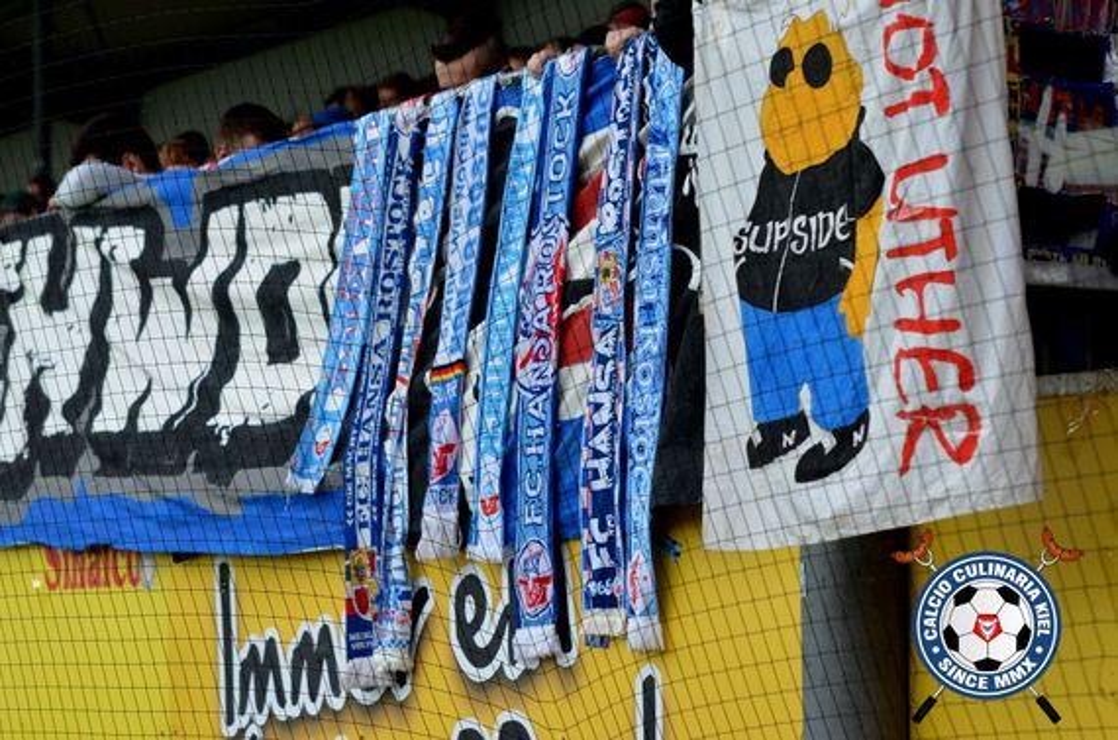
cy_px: 370
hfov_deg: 17.5
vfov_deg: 11.6
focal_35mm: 117
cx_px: 559
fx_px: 3624
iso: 400
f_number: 4
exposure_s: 1/1000
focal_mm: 78
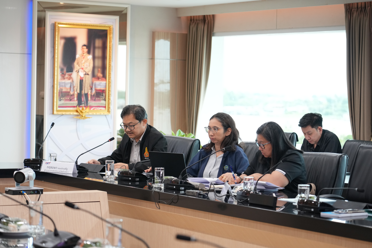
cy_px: 123
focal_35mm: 106
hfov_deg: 19.3
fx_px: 1095
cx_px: 185
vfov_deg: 12.9
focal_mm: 105
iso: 2000
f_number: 4.5
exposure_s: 1/160
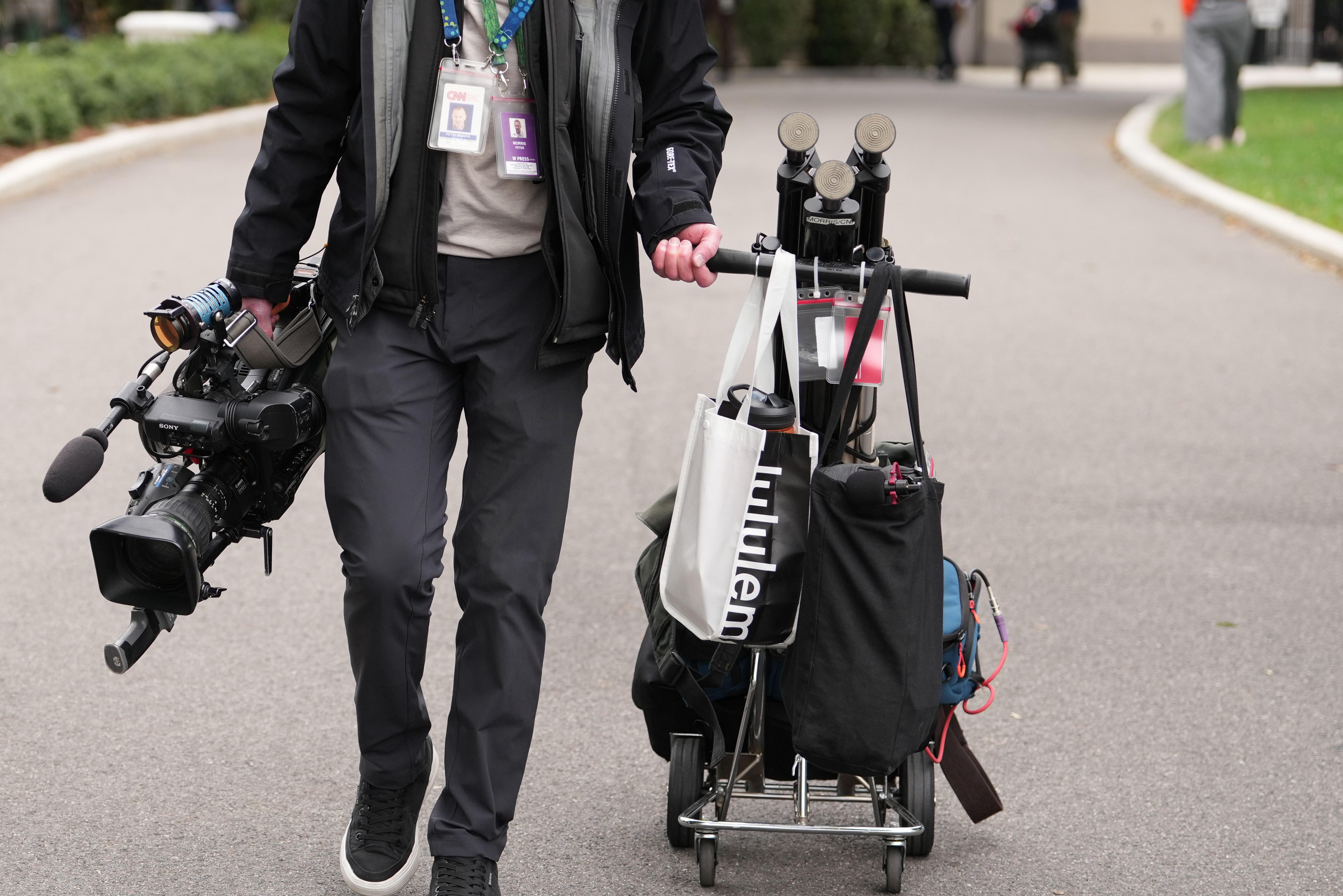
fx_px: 4551
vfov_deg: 11.2
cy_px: 313
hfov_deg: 16.7
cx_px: 359
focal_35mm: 122
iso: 320
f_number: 2.8
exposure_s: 1/800
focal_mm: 70
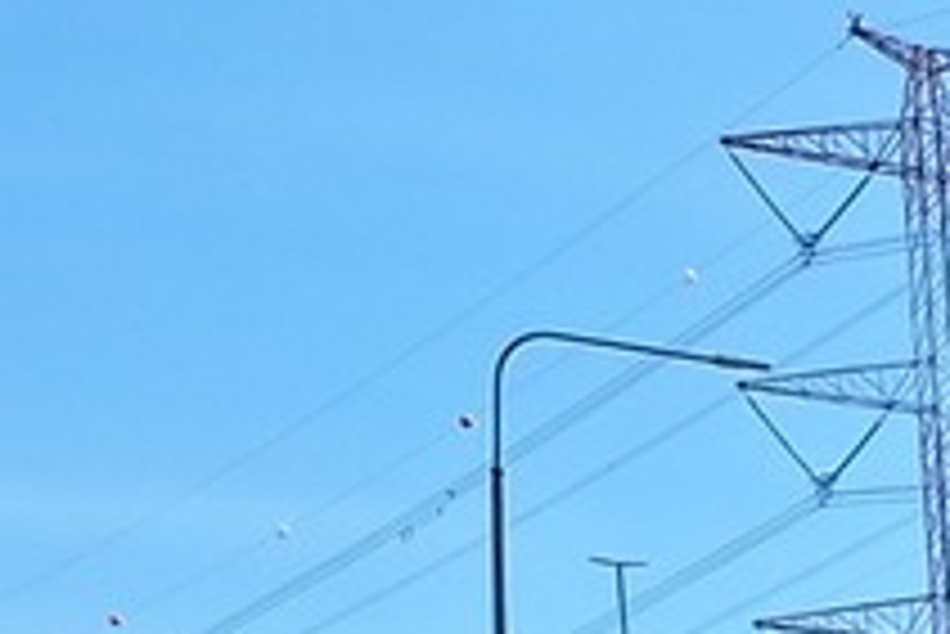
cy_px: 2118
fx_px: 4304
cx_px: 2445
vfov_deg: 7.2
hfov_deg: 10.4
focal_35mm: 163
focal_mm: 5.54
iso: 40
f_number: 1.8
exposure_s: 1/3145
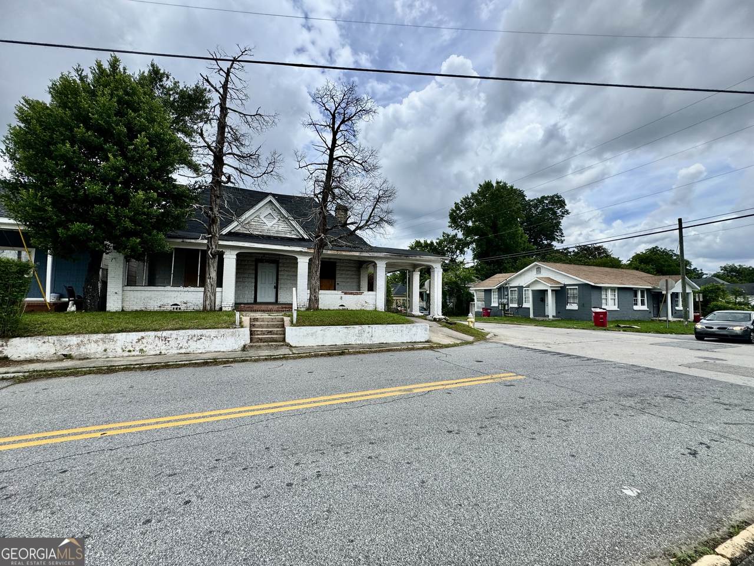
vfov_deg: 85.7
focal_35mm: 14
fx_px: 305
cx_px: 377
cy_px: 283
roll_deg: -0.9
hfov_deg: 102.1
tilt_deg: +0.3
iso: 50
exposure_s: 1/1395
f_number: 2.2
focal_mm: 2.22
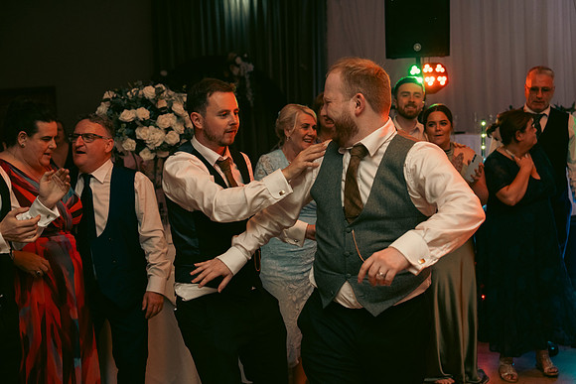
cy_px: 192
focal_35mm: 48
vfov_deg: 28.1
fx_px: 768
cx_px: 288
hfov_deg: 41.1
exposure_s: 1/160
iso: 2500
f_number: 3.5
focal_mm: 48
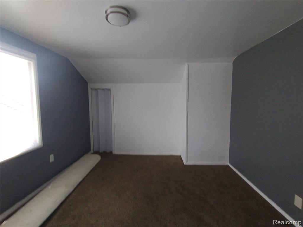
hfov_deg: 94.5
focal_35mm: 16
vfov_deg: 78.1
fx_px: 140
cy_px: 114
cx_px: 152
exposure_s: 1/30
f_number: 2.2
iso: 148
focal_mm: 1.66
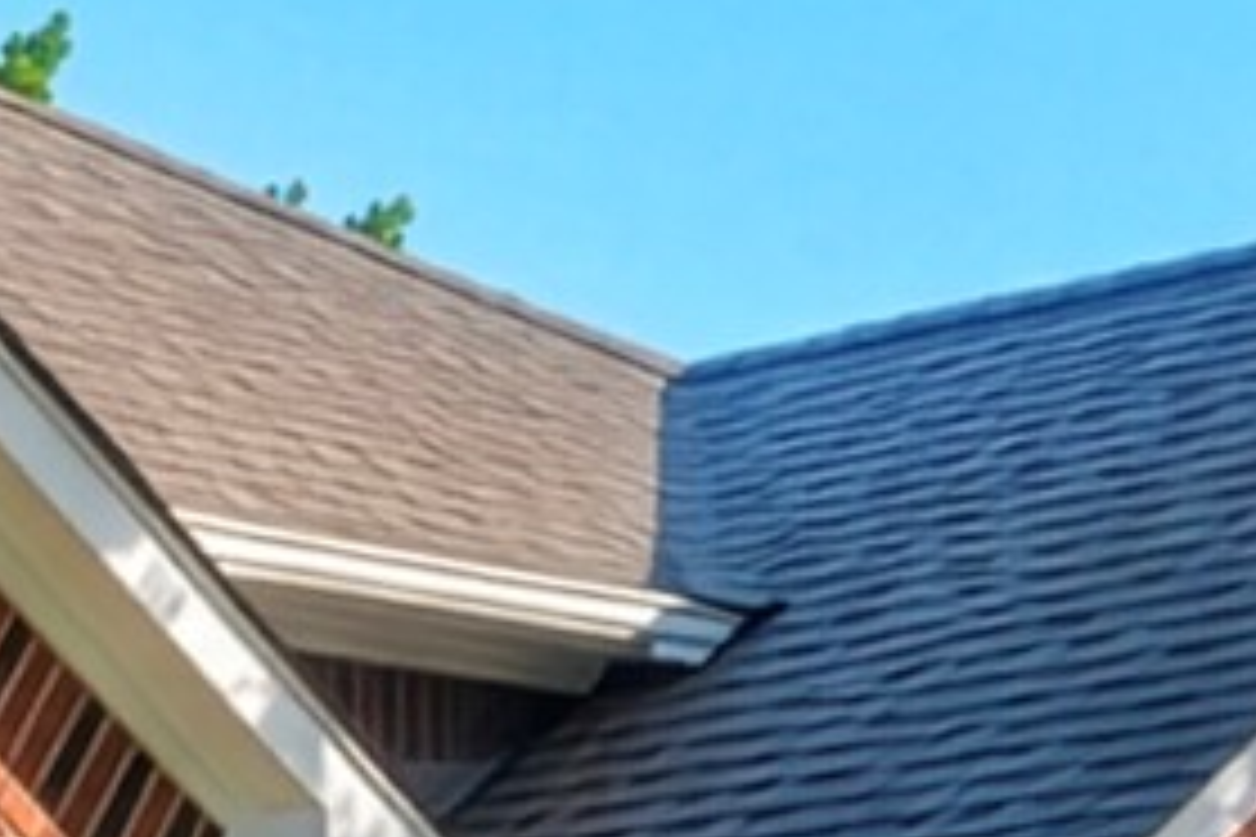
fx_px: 6524
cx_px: -527
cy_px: 914
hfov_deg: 10.7
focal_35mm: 187
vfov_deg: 7.3
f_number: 5.6
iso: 100
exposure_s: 1/100
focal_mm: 24
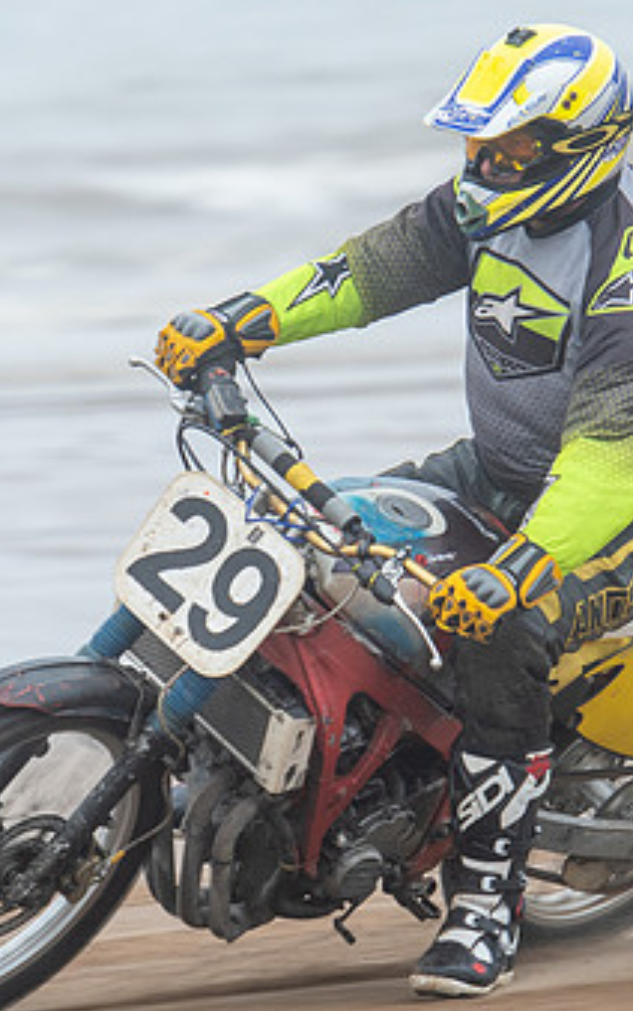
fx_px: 15202
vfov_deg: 3.8
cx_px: 332
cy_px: 635
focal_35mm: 551
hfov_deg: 2.4
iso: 200
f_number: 4
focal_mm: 160
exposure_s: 1/320
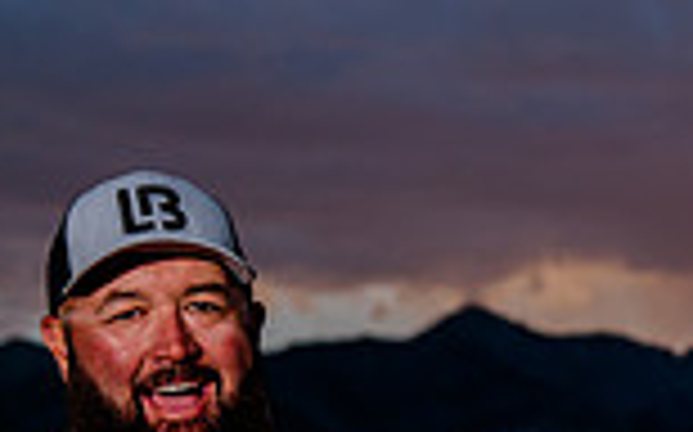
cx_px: 1022
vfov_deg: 5.2
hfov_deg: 8.3
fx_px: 4699
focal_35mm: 249
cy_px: 756
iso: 200
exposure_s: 1/250
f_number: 5.6
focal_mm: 65
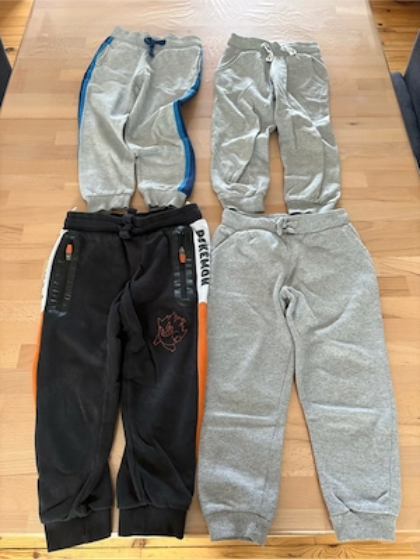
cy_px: 280
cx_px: 210
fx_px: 421
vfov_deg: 67.3
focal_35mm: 26
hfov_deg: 53.1
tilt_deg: -62.8
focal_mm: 5.96
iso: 200
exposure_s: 1/60
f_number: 1.6
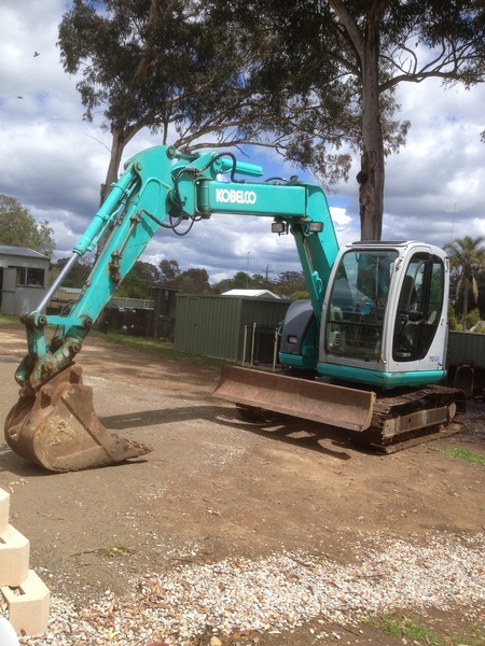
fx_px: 654
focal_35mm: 35
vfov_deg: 52.6
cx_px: 242
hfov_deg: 40.7
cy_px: 323
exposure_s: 1/1577
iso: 50
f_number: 2.4
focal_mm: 4.28
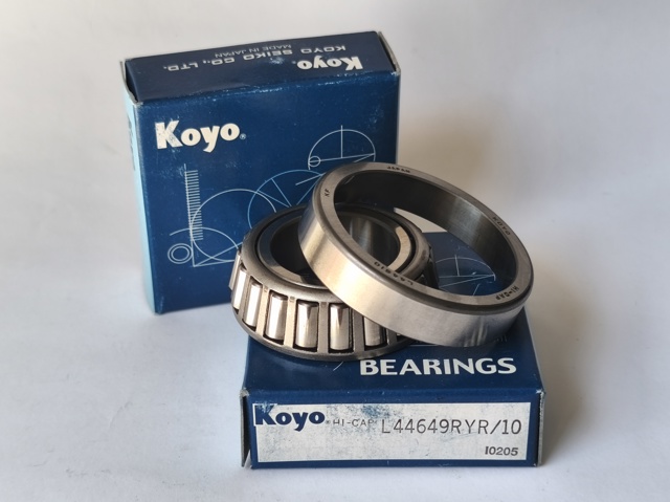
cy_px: 251
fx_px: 1199
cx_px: 335
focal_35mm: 62
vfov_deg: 23.6
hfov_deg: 31.2
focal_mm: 6.18
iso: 50
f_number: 1.65
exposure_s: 1/154
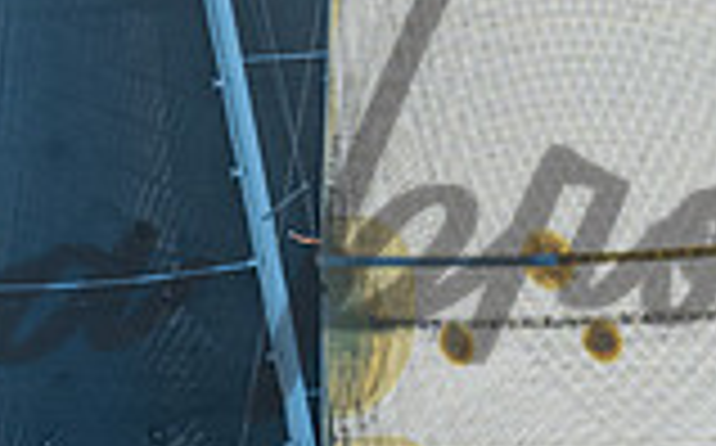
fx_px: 13391
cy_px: 288
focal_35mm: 687
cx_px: 570
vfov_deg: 1.9
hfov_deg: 3.1
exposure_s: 1/400
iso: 400
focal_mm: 150
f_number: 10
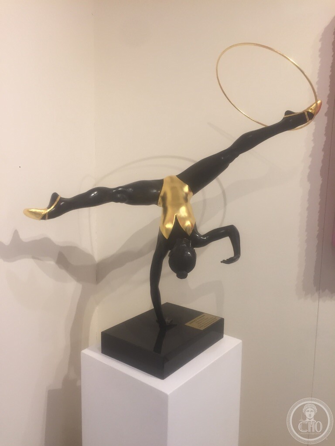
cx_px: 168
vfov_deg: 61.7
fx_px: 374
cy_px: 223
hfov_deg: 48.2
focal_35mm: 29
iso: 80
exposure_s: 1/33
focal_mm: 4.15
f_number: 2.2
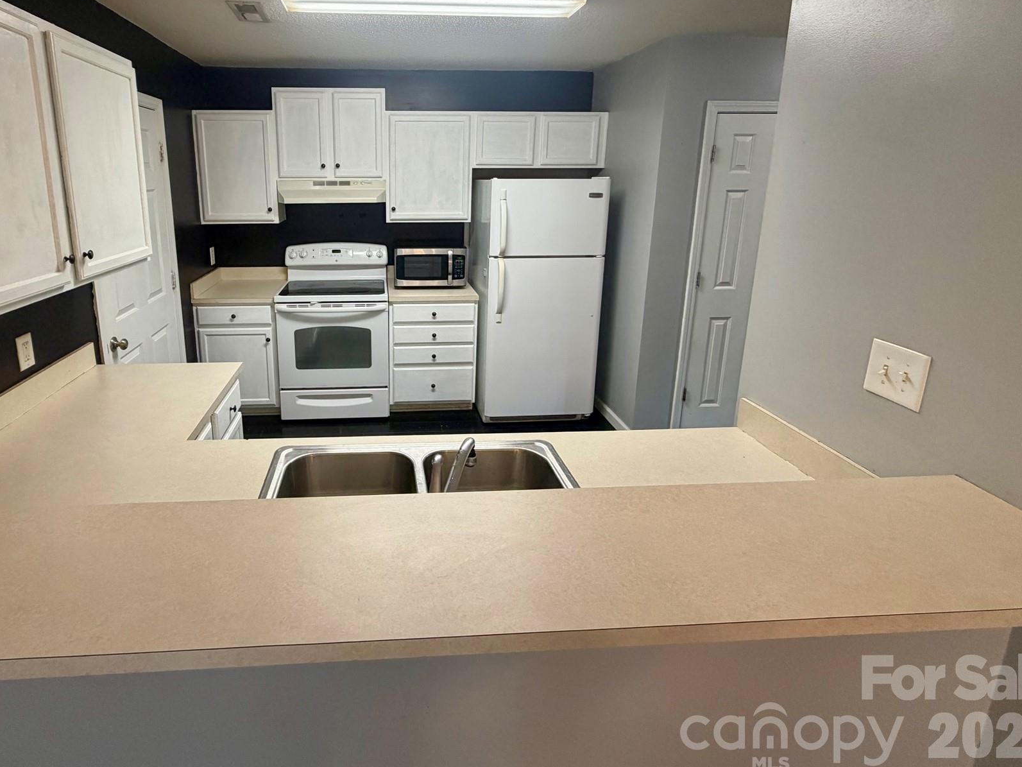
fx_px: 531
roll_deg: +0.1
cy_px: 288
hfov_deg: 86.7
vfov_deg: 70.5
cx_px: 409
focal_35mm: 18
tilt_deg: -13.0
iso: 160
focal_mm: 2.22
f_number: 2.2
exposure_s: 1/60
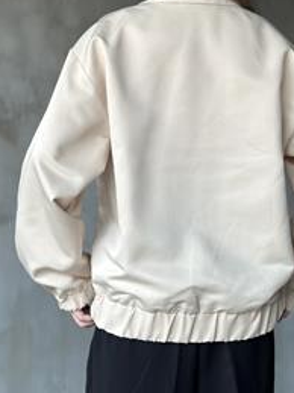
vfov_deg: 24.6
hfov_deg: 18.6
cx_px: 177
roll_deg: -1.3
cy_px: 134
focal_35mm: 79
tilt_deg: +2.0
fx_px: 895
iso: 160
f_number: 1.78
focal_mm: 6.86
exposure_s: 1/60
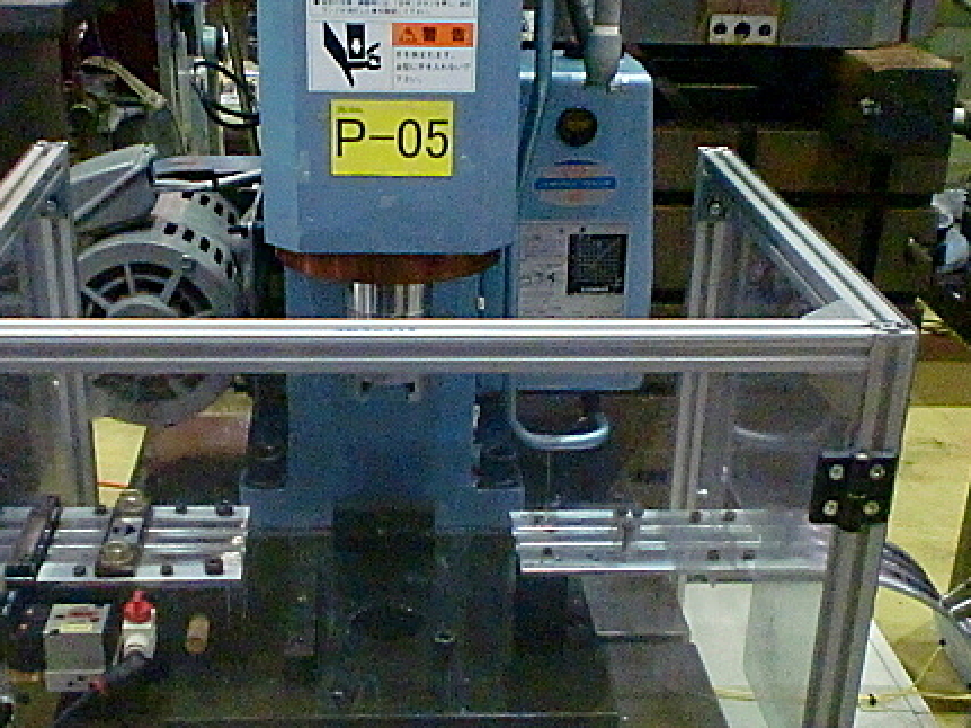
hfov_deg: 36.7
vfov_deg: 27.7
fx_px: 1458
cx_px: 399
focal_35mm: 52
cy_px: 518
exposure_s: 1/60
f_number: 3.1
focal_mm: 6.3
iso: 1250
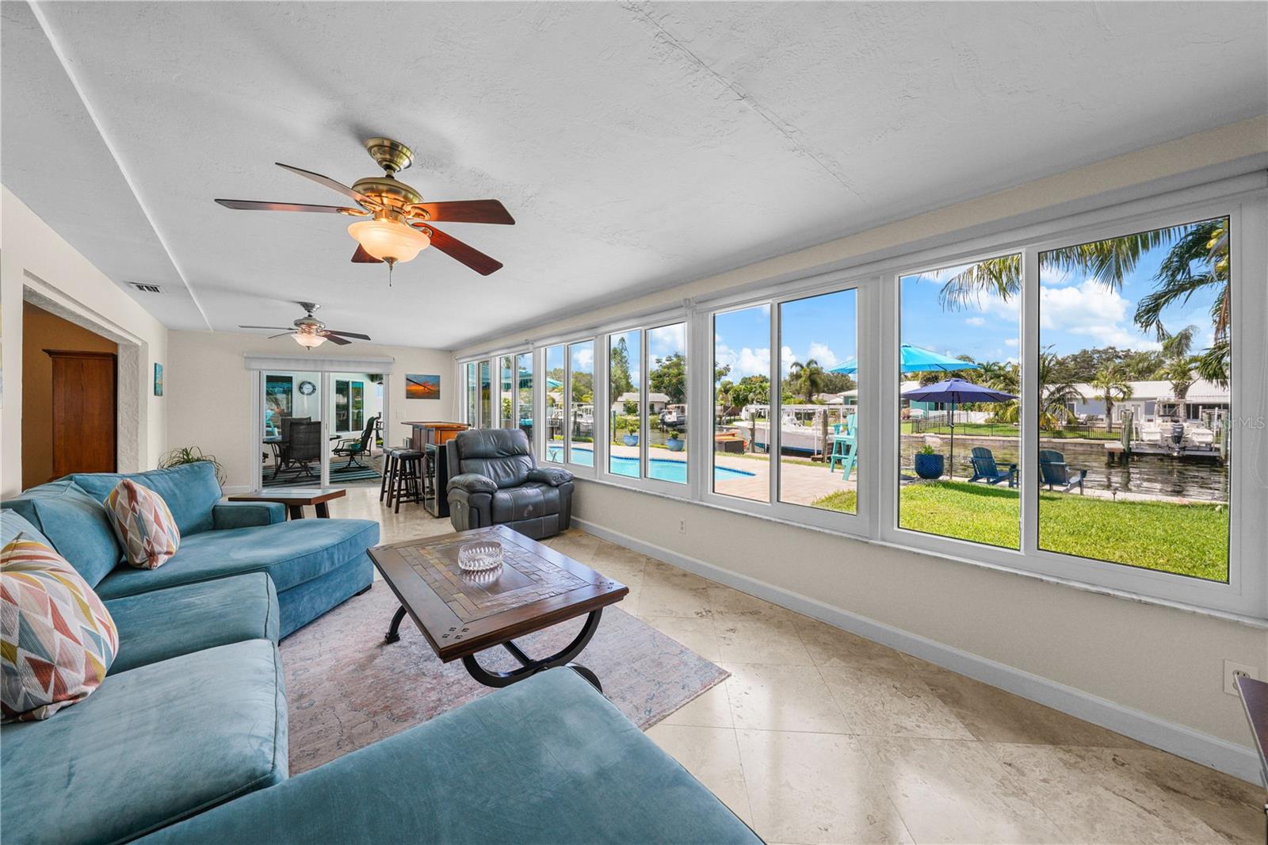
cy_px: 422
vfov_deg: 90.0
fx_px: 423
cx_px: 634
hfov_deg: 112.6
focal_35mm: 12
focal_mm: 12
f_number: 8
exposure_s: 1/30
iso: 320
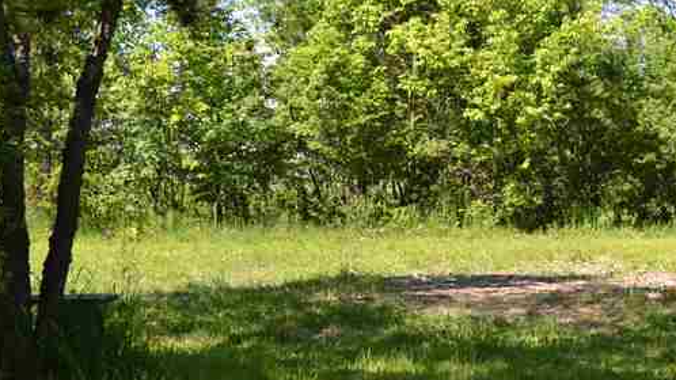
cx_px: 428
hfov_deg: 21.9
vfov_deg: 12.5
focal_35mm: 97
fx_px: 1739
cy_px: 134
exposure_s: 1/160
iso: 100
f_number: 6.3
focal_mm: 24
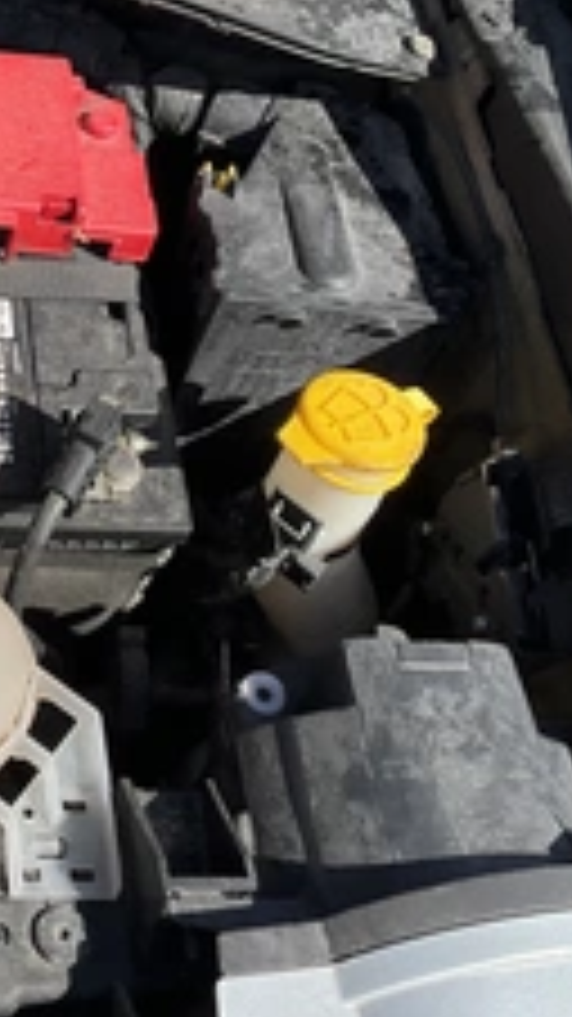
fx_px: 1511
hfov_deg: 20.5
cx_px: -45
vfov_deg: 37.0
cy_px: 378
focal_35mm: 56
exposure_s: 1/855
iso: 25
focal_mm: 3
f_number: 1.8
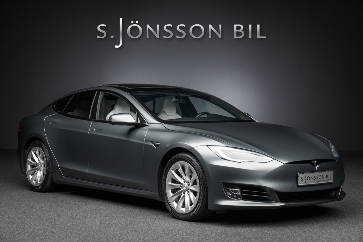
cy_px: 121
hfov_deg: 29.6
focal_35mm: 68
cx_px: 182
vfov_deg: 20.0
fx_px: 686
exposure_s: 1/100
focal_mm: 68
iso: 2000
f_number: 6.3
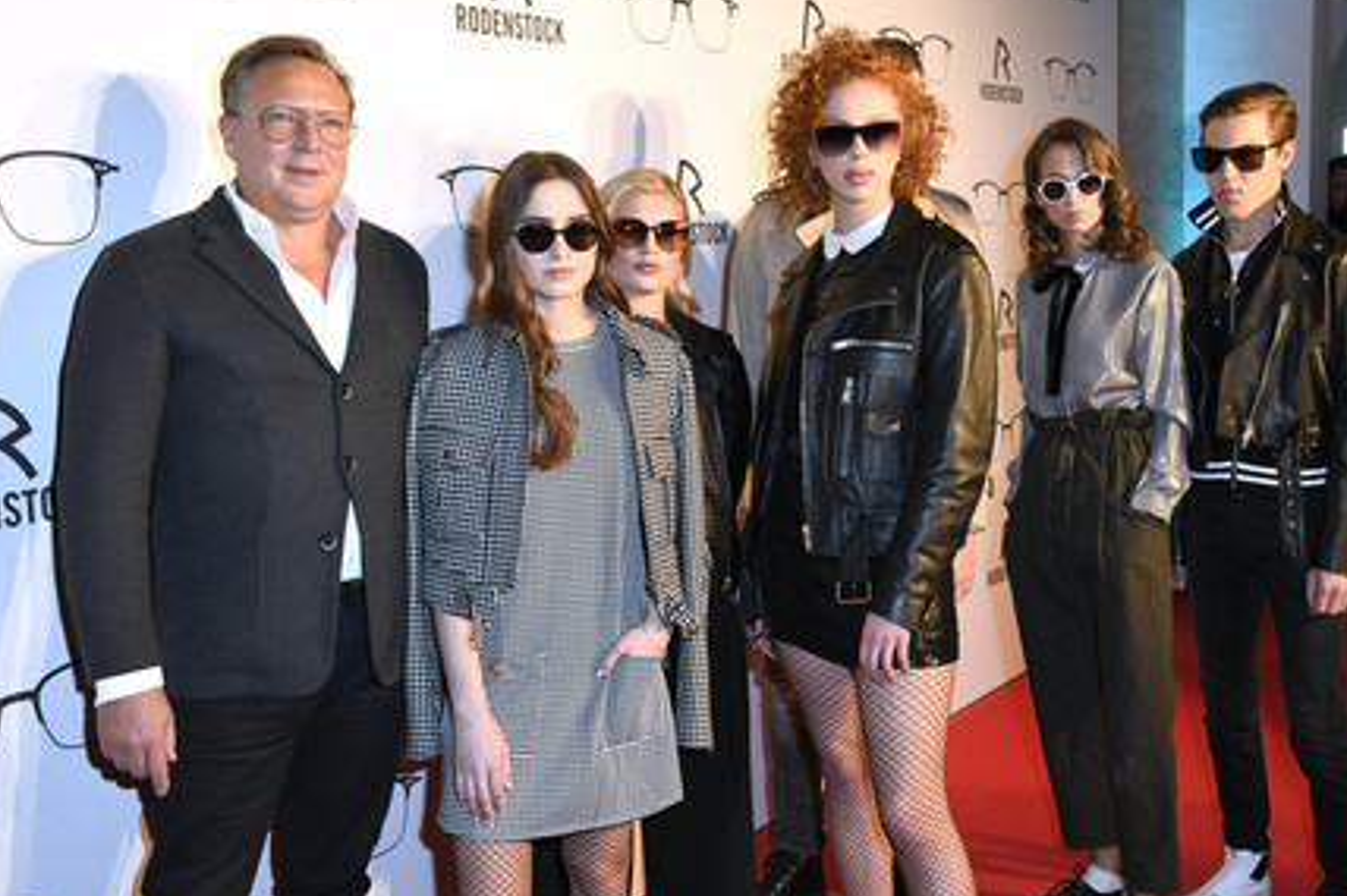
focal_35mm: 40
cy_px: 450
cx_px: 700
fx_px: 1496
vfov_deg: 33.4
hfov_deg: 48.5
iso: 1250
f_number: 6.3
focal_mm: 38
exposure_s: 1/125
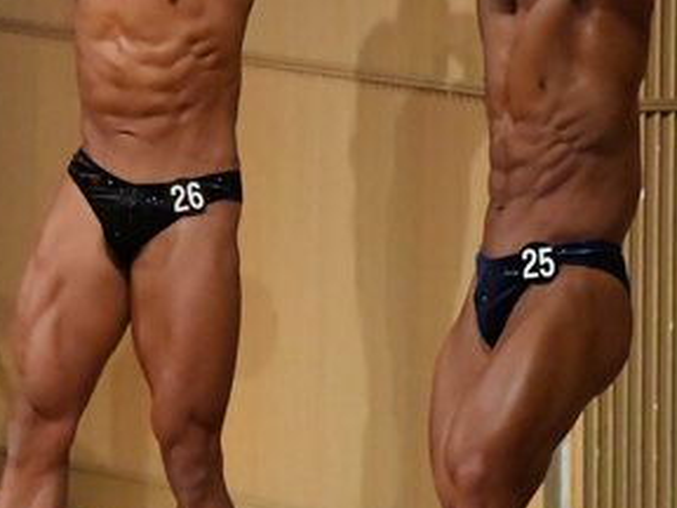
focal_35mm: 659
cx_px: -8
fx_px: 12888
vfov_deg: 2.3
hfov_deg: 3.0
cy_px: 153
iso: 10000
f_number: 5.6
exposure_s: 1/400
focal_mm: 170
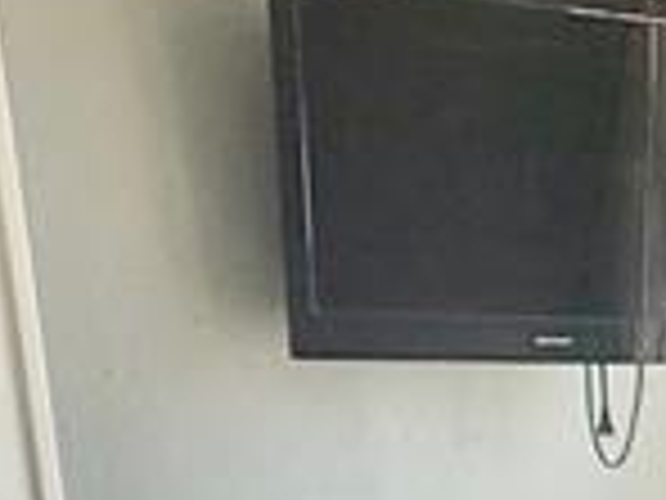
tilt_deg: -20.4
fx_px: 1866
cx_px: 914
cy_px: 1018
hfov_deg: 18.5
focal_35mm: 97
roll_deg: -0.9
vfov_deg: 13.1
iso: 64
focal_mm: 2.22
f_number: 2.2
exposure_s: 1/472
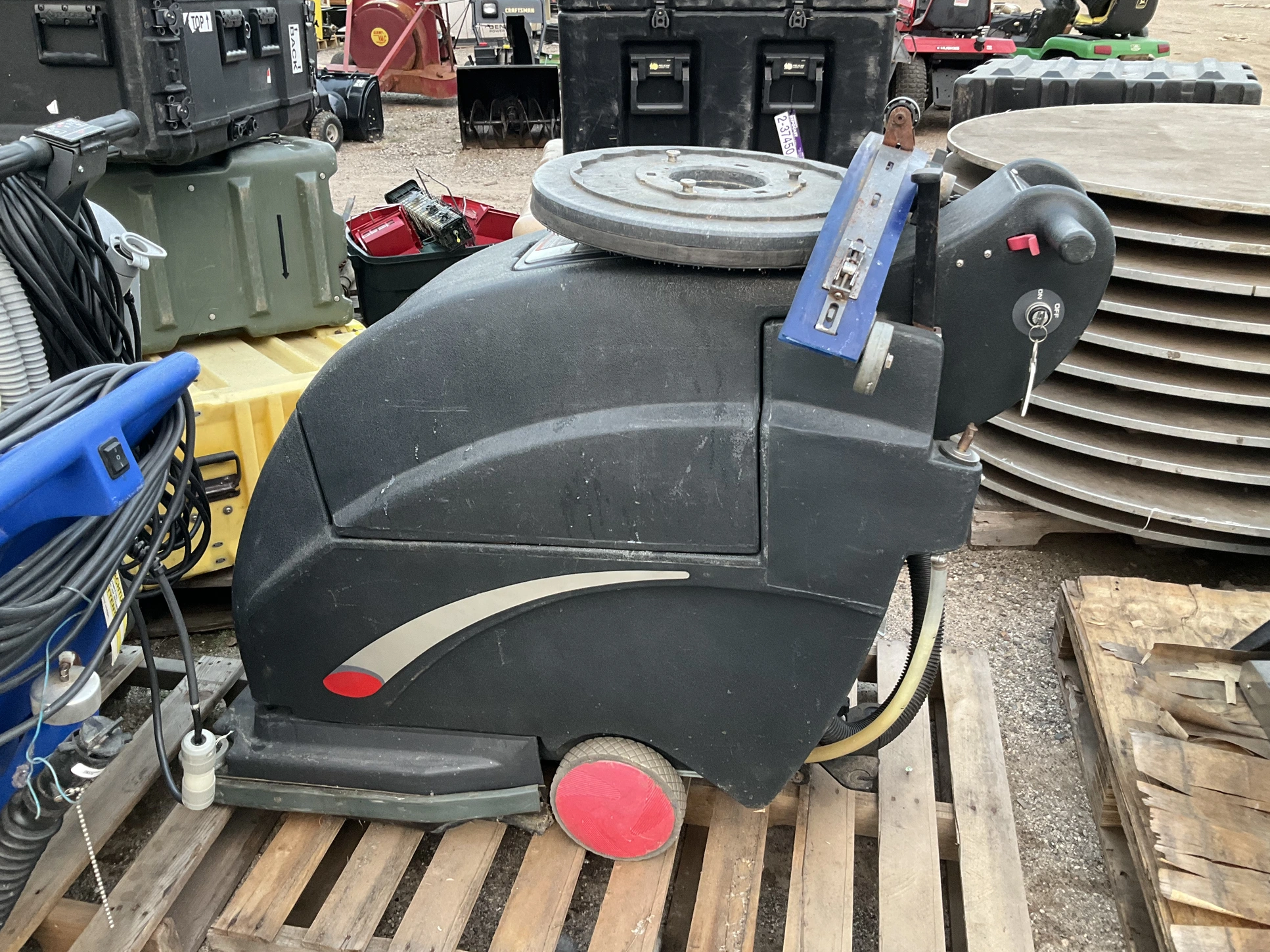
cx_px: 652
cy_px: 465
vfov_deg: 46.8
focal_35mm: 30
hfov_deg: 60.0
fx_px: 1101
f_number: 1.8
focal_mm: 3
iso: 80
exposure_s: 1/60
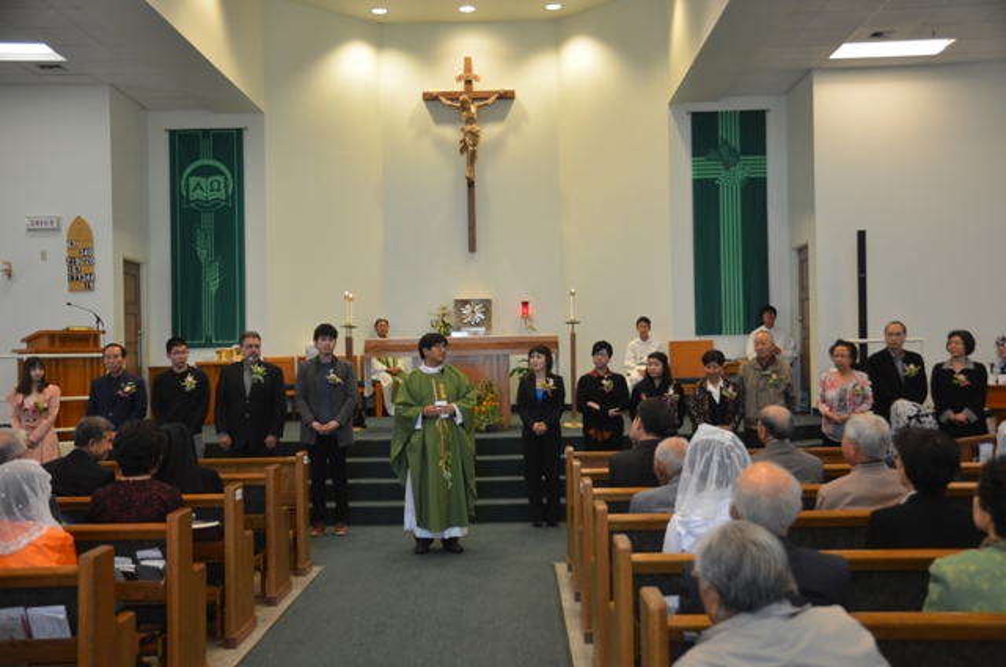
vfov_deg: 34.1
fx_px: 1088
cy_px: 334
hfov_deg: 49.6
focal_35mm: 39
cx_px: 503
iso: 800
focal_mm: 26
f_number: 4
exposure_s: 1/50
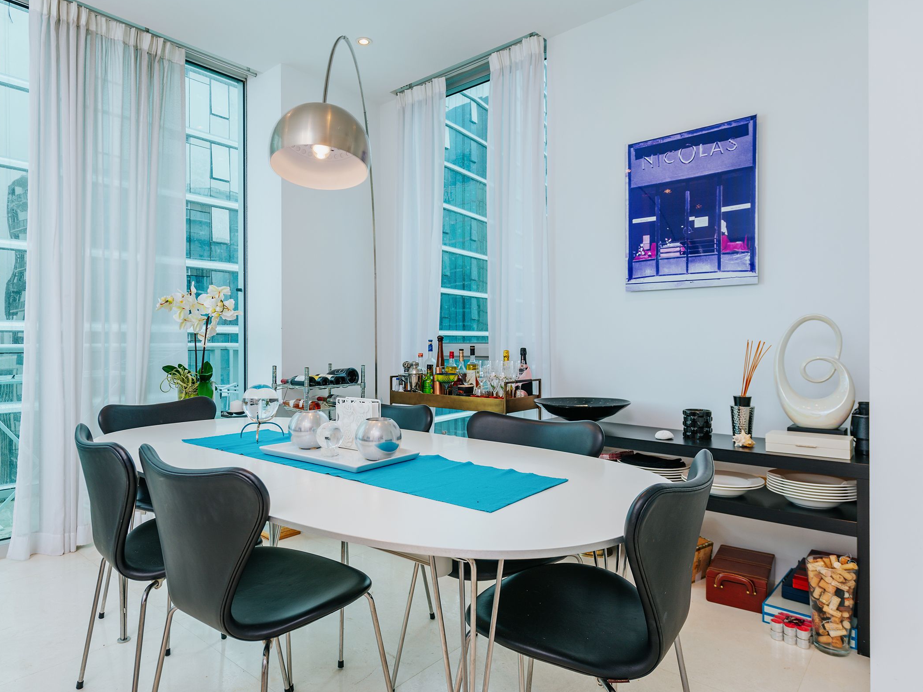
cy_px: 346
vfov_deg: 61.1
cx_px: 406
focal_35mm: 22
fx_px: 587
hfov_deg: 76.1
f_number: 7.1
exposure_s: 1/40
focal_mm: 20
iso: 320
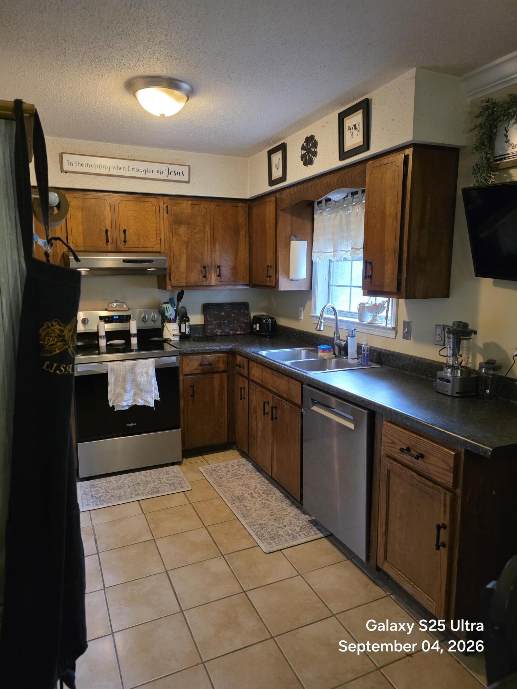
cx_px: 258
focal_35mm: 23
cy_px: 344
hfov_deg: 58.9
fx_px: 458
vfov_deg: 73.9
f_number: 1.7
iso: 800
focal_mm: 6.3
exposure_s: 1/120
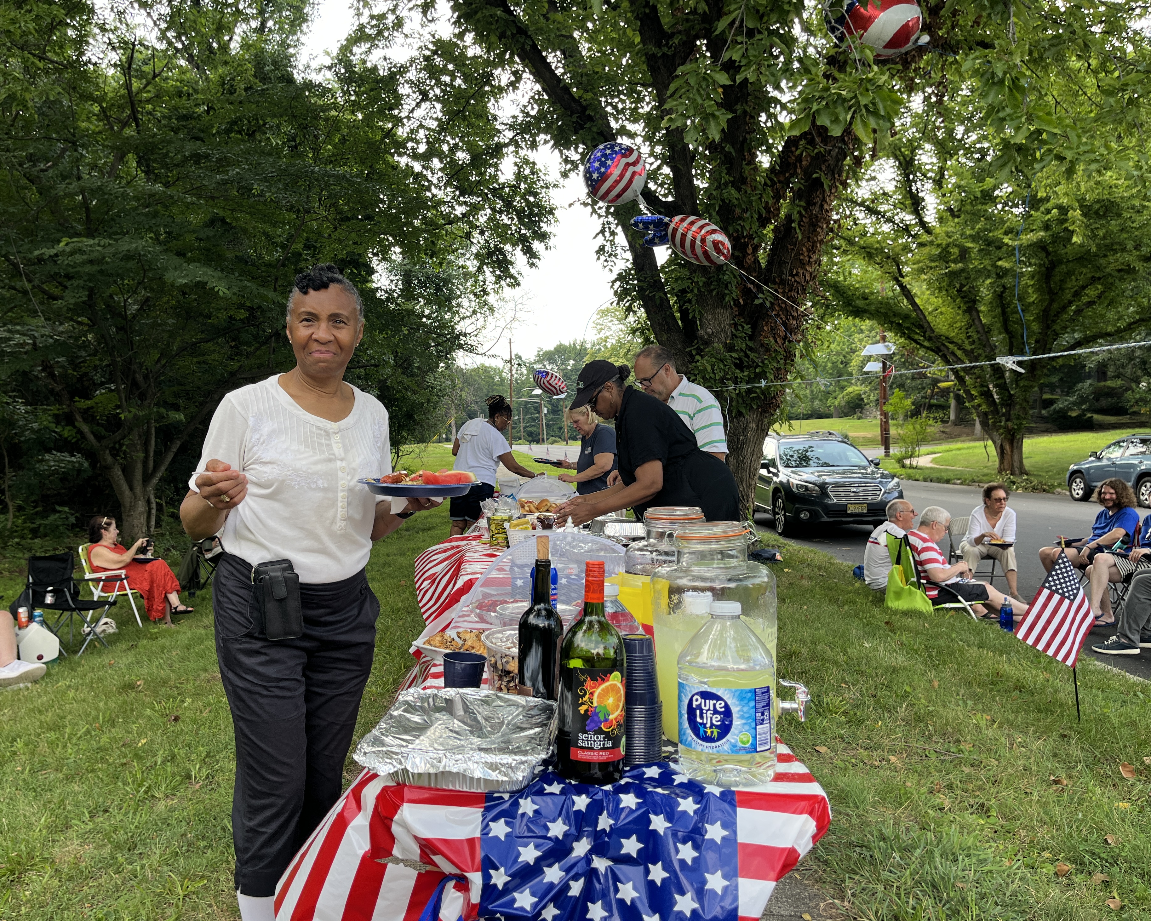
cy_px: 459
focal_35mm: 28
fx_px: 954
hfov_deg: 62.1
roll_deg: +0.0
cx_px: 528
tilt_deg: +0.3
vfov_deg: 51.5
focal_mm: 5.1
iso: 50
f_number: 1.6
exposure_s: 1/355
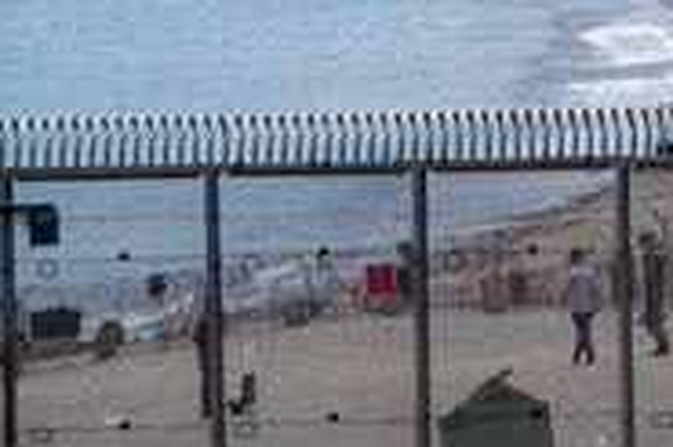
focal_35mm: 1297
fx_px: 24225
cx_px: 717
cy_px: 11
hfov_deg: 1.6
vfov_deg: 1.1
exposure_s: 1/640
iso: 100
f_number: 13
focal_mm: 600
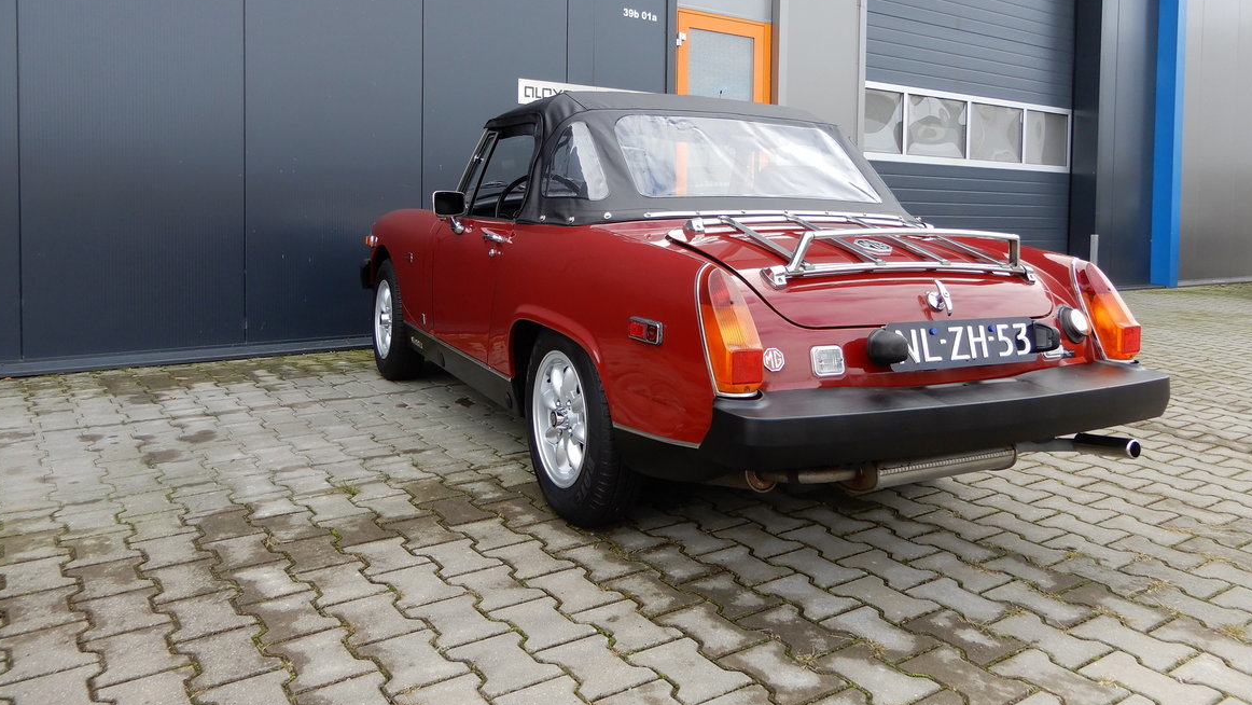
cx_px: 617
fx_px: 896
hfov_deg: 69.8
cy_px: 245
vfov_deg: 42.4
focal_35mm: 27
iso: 80
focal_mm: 4.3
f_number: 3.4
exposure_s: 1/160
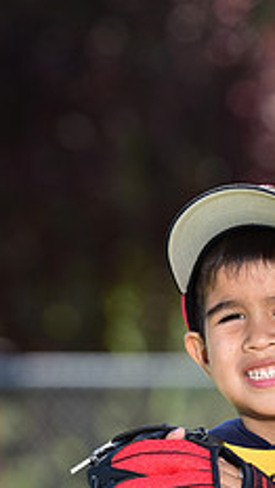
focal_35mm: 523
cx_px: 282
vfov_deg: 4.1
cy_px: 545
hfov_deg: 2.3
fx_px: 6760
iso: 80
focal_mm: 200
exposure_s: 1/200
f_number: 5
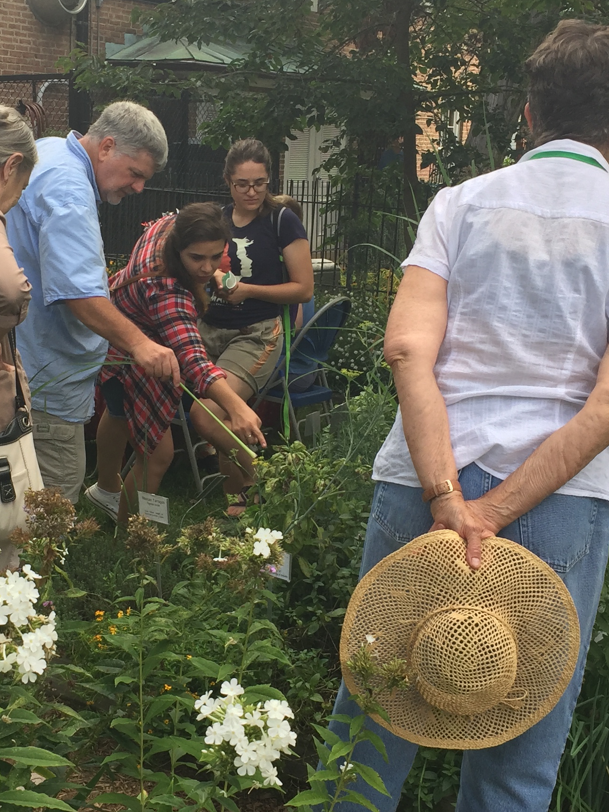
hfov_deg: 26.4
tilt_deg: -10.0
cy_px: 422
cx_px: 203
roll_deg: +0.5
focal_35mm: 55
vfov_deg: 34.9
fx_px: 1290
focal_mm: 4.15
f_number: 2.2
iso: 32
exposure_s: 1/527
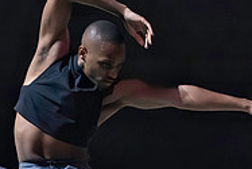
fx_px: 8007
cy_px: 112
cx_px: 83
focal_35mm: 1143
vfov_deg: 1.2
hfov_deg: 1.8
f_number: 5.6
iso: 20000
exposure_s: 1/400
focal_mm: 315
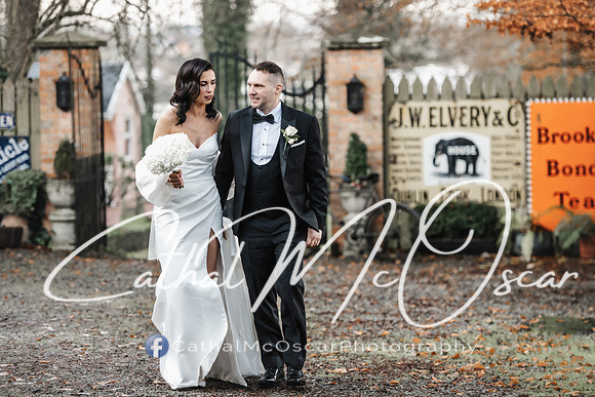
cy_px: 198
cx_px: 298
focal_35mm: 102
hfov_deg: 20.0
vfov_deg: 13.4
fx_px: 1686
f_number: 2.8
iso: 1000
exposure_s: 1/250
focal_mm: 102
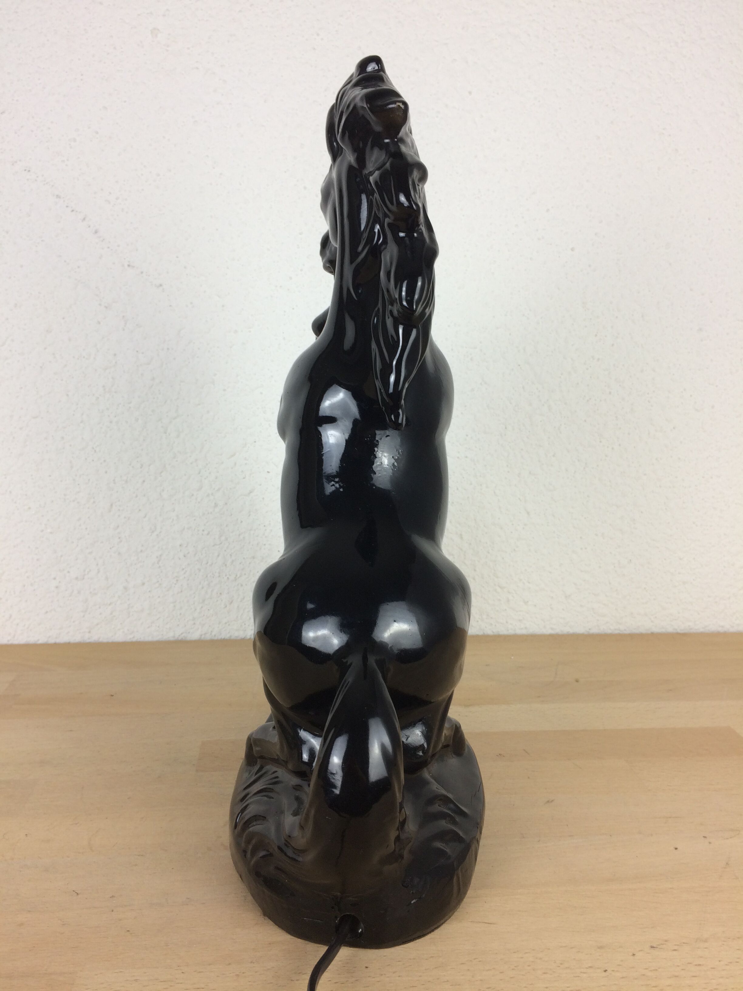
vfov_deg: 61.7
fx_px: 830
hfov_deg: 48.2
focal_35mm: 29
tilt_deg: -10.5
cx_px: 372
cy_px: 496
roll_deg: +0.1
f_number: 2.2
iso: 32
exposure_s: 1/50
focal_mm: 4.15
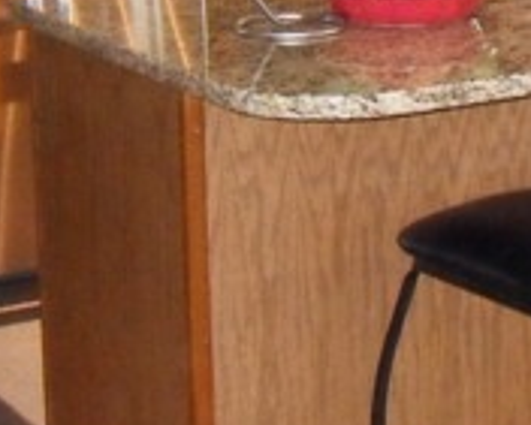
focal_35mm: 124
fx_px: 1950
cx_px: 658
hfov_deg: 14.9
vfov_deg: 12.3
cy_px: -18
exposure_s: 1/45
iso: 640
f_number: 3.5
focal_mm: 6.3
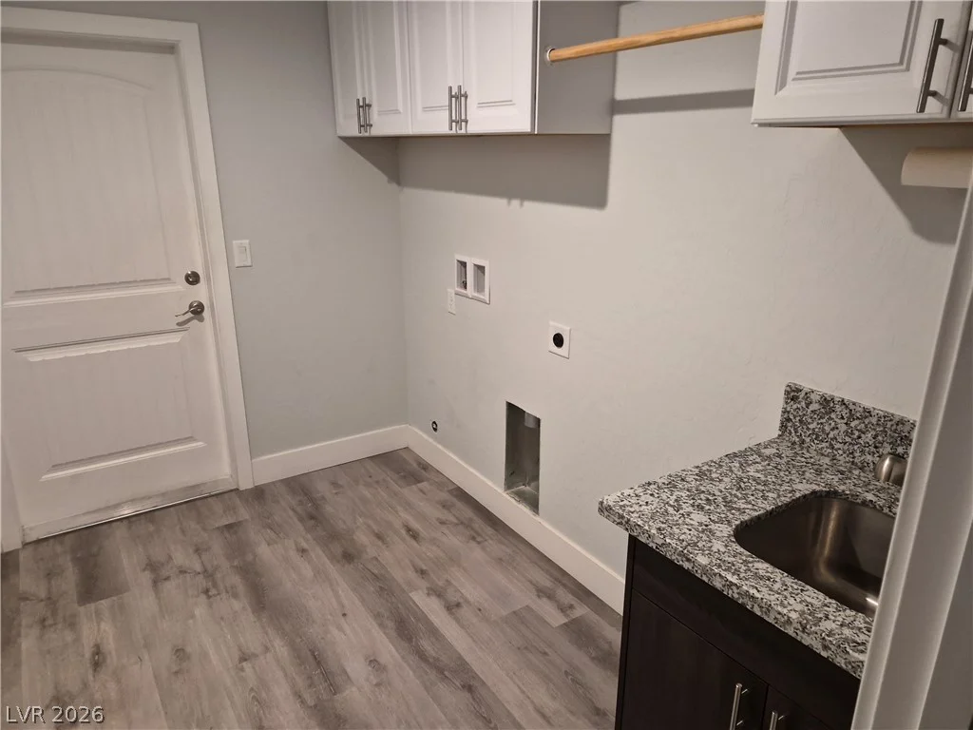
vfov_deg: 58.9
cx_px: 486
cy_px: 365
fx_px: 646
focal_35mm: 23
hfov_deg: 73.9
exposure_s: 1/120
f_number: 1.8
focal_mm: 5.4
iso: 500
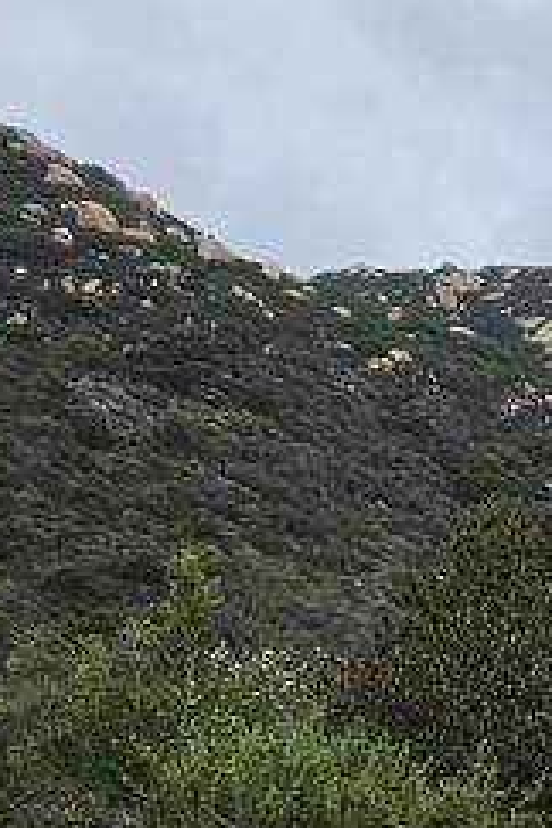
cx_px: 883
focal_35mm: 57
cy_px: 920
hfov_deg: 19.8
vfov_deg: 31.0
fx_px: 1311
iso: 50
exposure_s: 1/1785
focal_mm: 2.2
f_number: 2.2
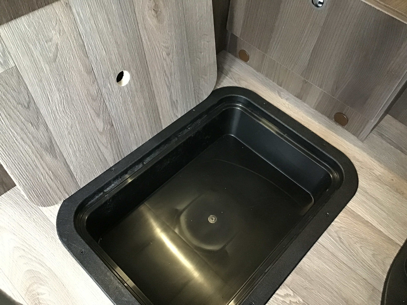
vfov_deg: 45.4
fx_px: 364
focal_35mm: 31
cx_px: 204
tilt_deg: -54.4
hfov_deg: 58.4
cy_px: 152
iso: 500
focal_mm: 3.3
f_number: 2.4
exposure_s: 1/17
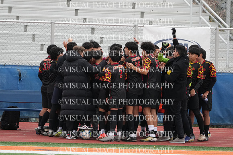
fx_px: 3852
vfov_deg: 2.3
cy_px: 78
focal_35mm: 595
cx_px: 116
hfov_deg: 3.5
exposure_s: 1/1000
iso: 2000
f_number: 6.3
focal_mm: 397
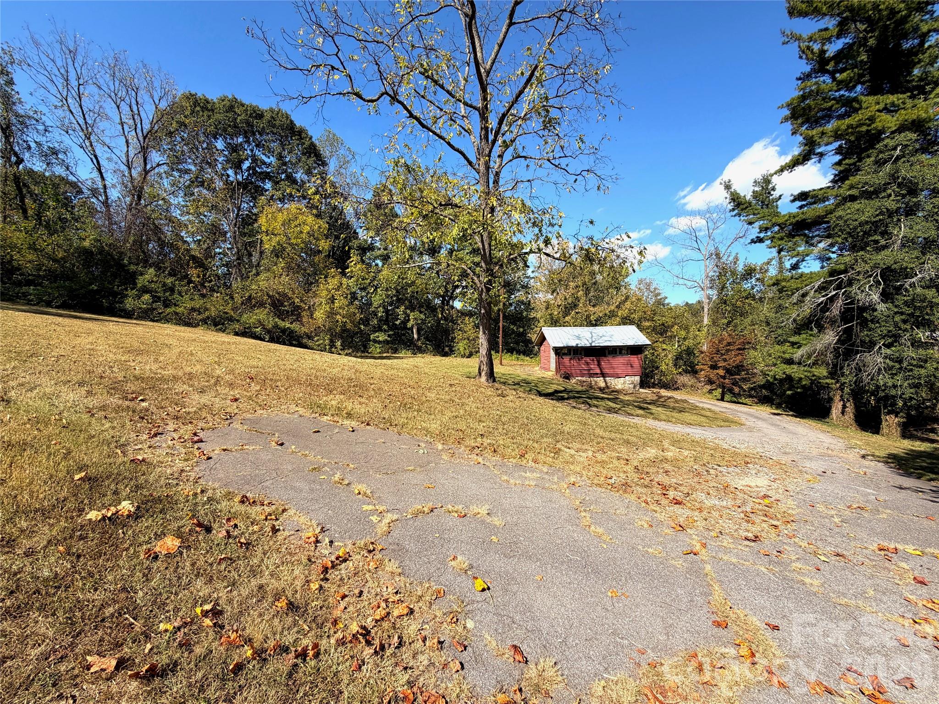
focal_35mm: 14
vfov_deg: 85.7
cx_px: 470
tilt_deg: -2.3
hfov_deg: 102.1
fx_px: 380
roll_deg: +0.1
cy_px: 352
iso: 32
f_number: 2.2
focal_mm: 2.22
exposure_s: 1/770
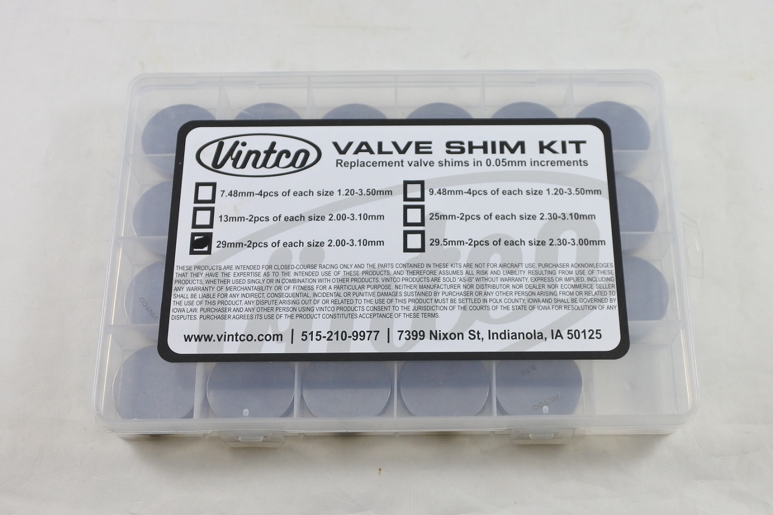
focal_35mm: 37
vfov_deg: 35.9
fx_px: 794
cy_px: 258
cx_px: 386
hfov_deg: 51.9
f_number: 4
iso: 400
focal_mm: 14
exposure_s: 1/125
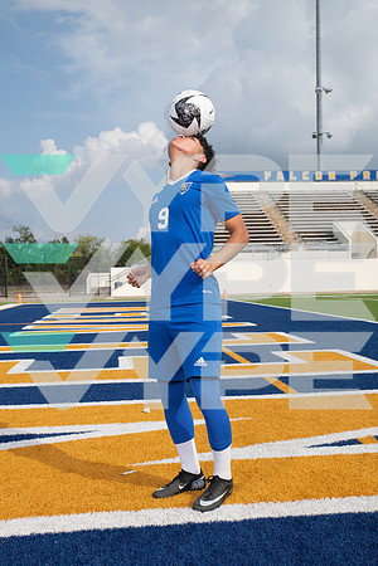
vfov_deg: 44.5
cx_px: 189
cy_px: 283
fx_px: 693
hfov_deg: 30.5
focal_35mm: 44
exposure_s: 1/400
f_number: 7.1
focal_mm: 44
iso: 100
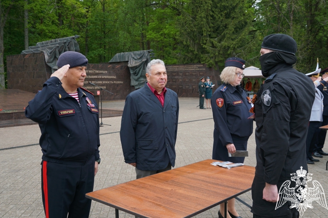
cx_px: 164
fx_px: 337
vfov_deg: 35.9
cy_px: 109
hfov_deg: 51.9
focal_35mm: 37
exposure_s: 1/160
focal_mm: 24
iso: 125
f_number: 4
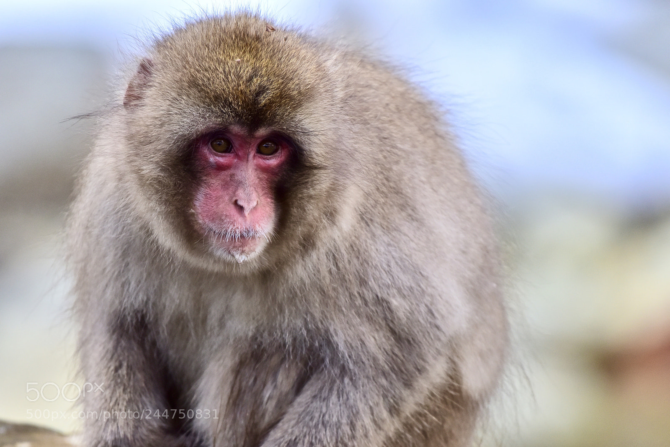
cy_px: 224
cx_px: 335
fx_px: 9308
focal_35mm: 500
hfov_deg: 4.1
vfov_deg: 2.8
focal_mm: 500
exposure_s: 1/500
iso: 720
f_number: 5.6
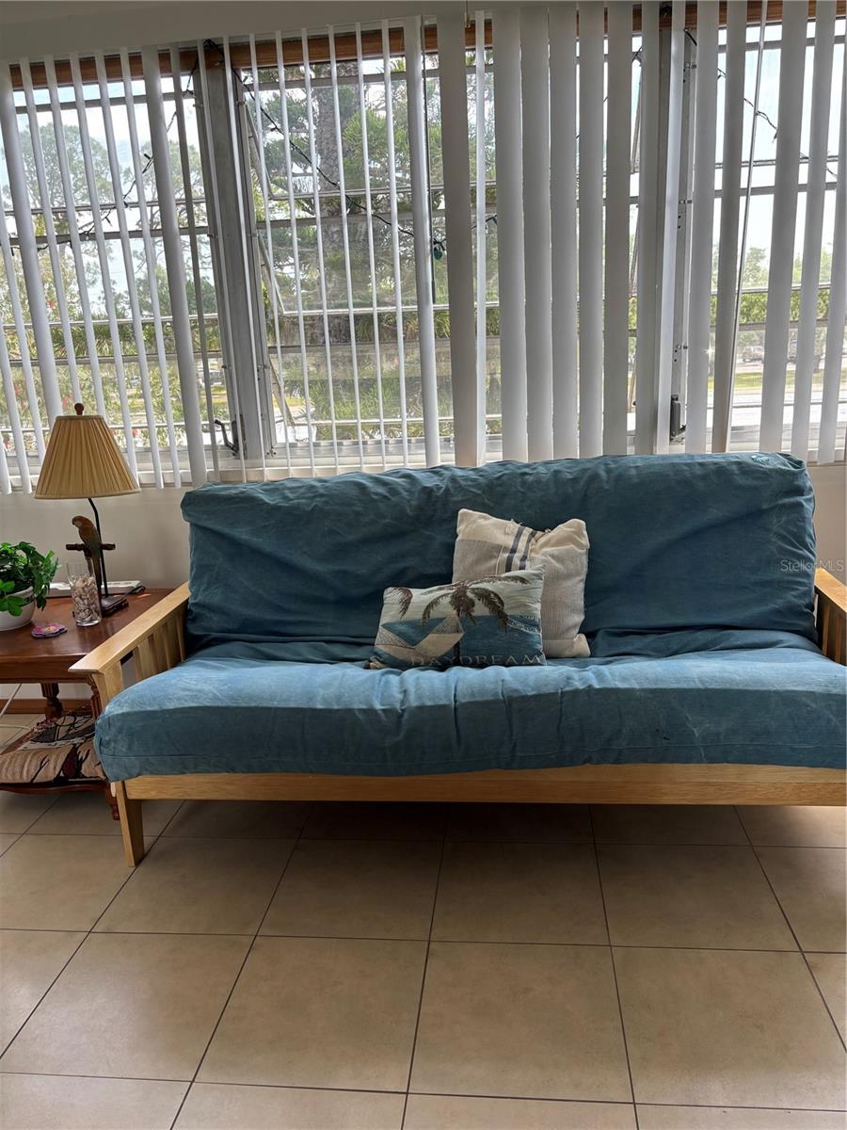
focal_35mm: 26
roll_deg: +2.3
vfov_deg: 67.3
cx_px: 424
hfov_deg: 53.1
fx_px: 848
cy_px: 565
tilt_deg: -15.2
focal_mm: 5.96
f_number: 1.6
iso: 32
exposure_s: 1/121
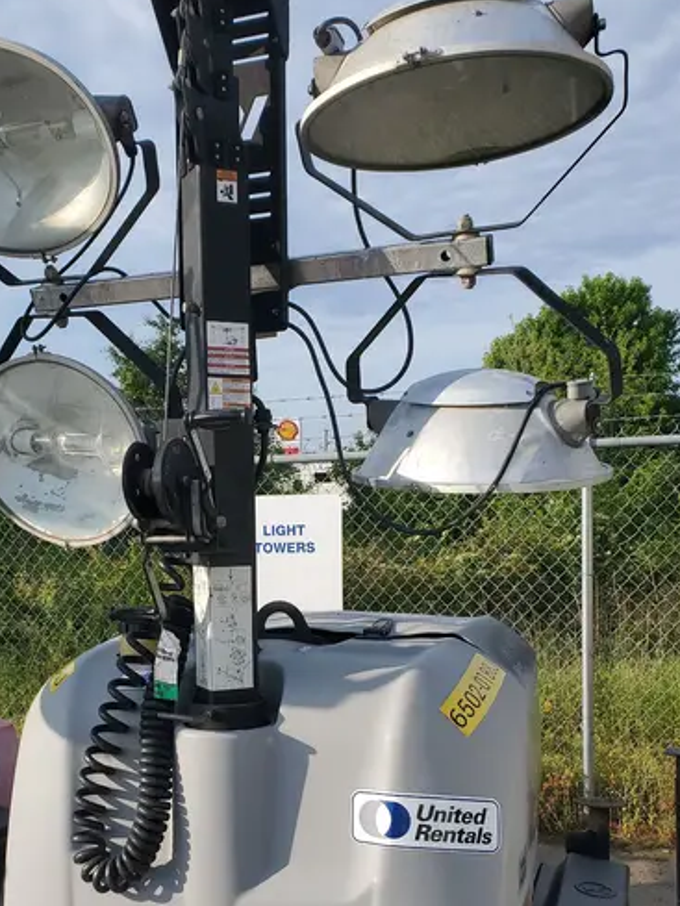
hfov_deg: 36.8
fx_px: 1021
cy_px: 636
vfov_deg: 46.7
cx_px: 295
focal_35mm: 39
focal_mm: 4.3
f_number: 2.4
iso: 50
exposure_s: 1/1102
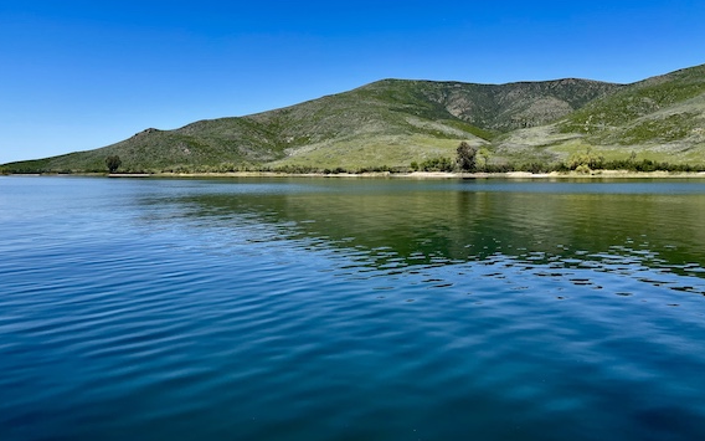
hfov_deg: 66.5
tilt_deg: -1.4
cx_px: 344
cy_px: 166
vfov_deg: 44.2
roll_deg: +0.0
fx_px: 538
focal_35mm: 28
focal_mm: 5.1
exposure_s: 1/3257
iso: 32
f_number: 1.6
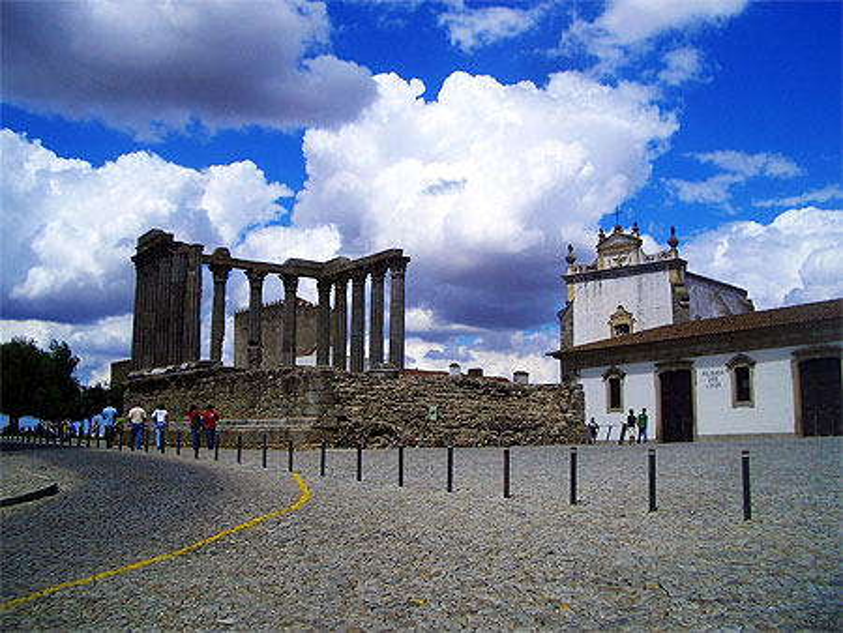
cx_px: 422
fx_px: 853
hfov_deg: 52.6
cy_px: 316
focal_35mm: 35
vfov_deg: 40.7
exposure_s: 1/1600
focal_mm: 5.8
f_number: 4.3
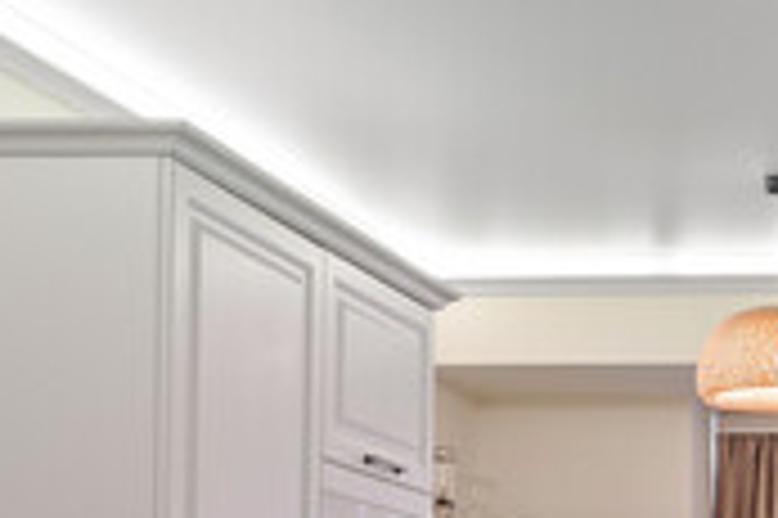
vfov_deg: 15.3
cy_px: 745
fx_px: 1792
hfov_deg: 21.7
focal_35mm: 83
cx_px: 1057
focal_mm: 14
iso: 100
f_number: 8
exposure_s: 1
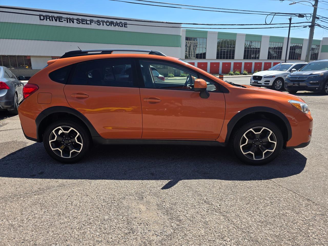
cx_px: 164
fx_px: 218
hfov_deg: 73.9
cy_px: 123
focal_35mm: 23
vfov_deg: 58.9
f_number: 1.7
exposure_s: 1/3891
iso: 80
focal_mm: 6.3
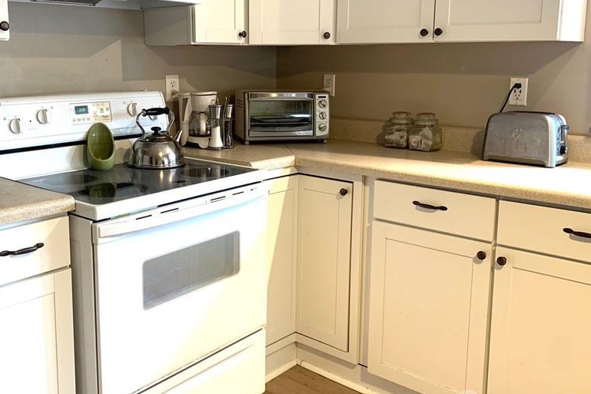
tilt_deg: -8.8
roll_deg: -0.5
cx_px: 249
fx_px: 591
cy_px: 151
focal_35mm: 36
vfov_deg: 36.7
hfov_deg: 52.9
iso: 100
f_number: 1.8
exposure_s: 1/60
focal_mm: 4.25
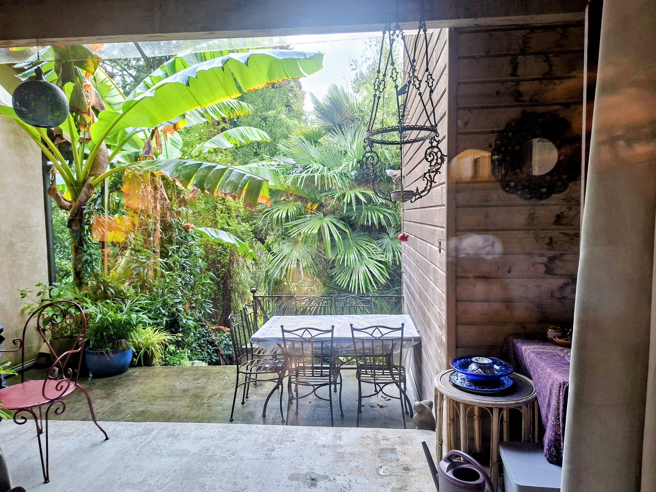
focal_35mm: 23
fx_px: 436
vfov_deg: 58.9
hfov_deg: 73.9
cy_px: 246
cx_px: 328
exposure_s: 1/100
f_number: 1.8
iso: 200
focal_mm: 5.54
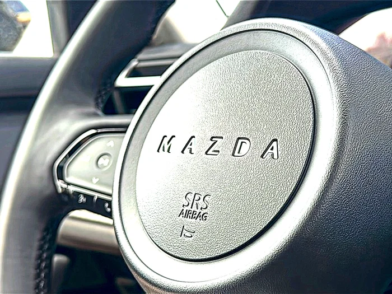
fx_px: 487
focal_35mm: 43
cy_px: 147
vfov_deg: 33.6
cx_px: 196
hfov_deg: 43.9
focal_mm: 6.86
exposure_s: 1/340
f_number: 1.78
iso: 80
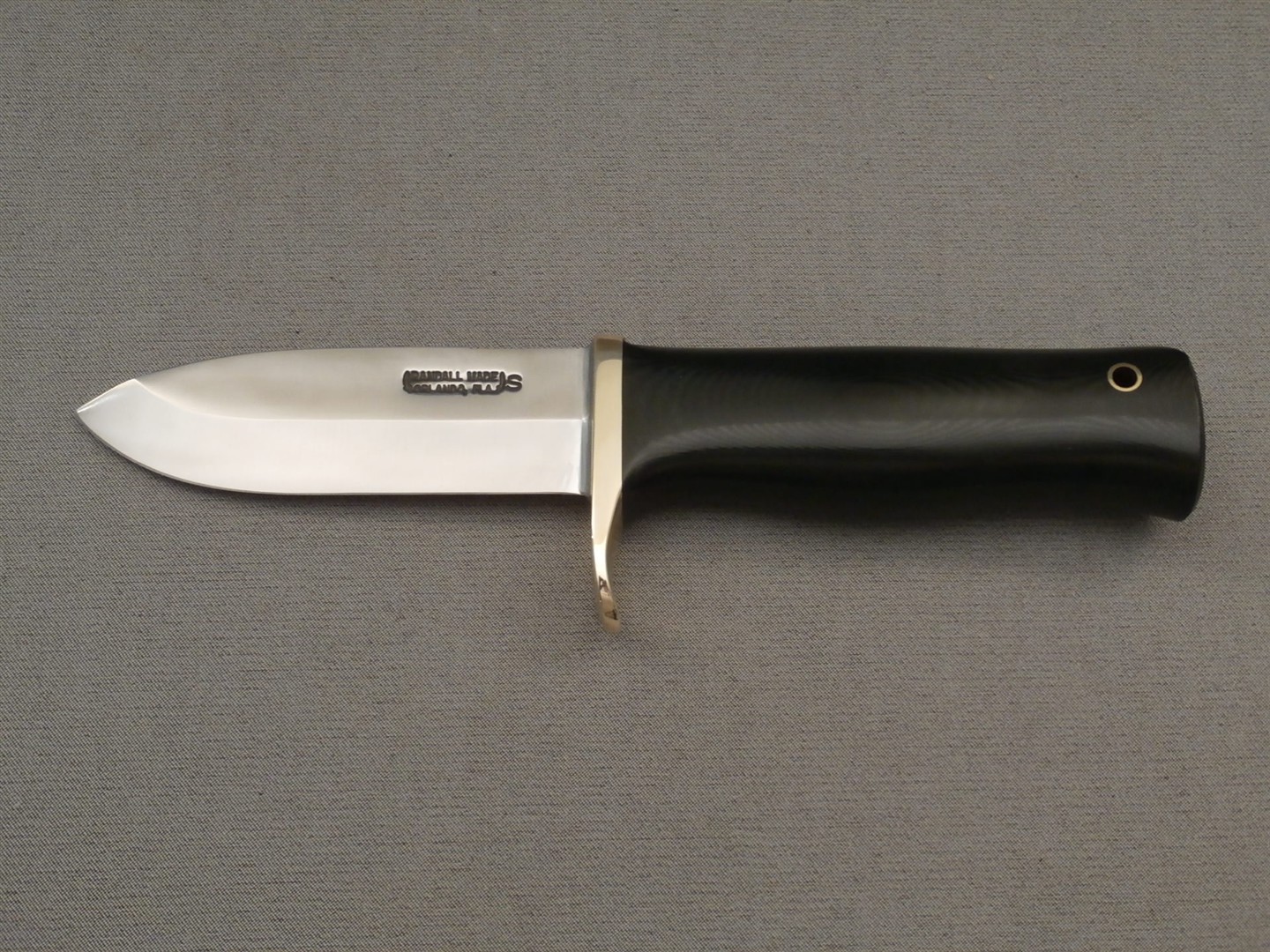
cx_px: 635
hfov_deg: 42.1
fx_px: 1651
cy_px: 476
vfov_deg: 32.2
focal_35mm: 45
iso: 400
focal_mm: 8.02
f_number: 3.8
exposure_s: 1/20
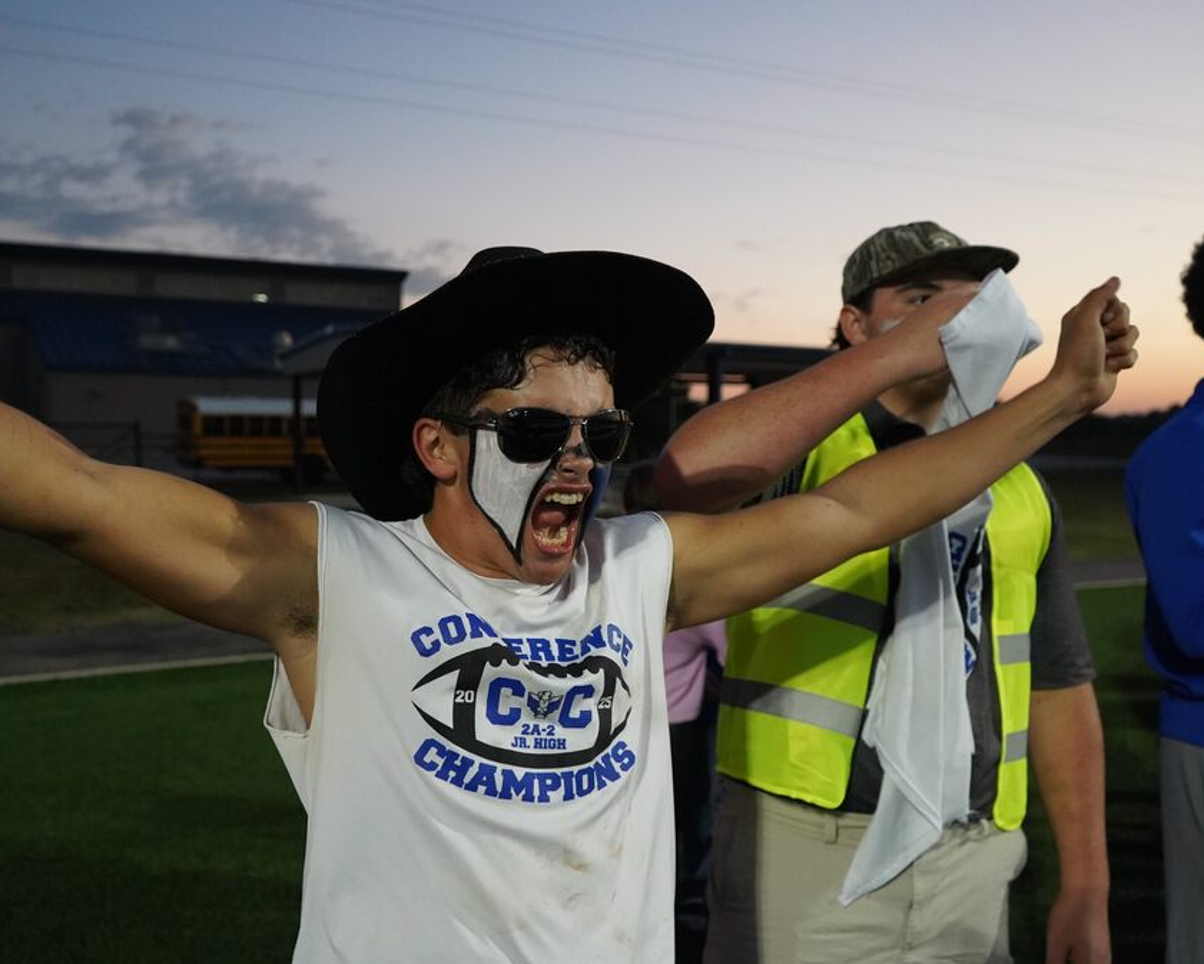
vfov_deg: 45.8
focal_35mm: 32
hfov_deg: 55.4
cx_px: 514
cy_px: 485
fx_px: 1140
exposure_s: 1/800
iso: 8000
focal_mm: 28
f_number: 4
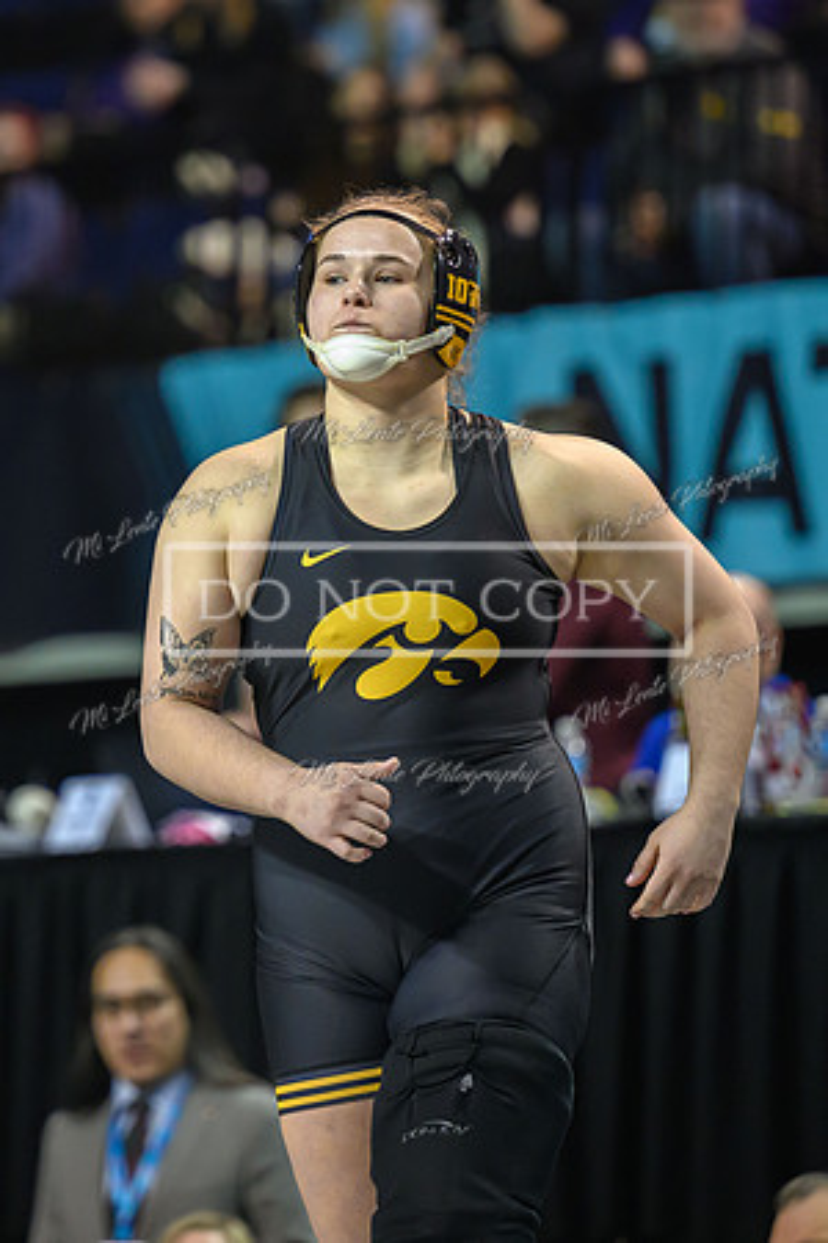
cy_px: 537
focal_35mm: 292
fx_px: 10057
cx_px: 216
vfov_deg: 7.1
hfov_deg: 4.7
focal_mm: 170
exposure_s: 1/800
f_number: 2.8
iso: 4000
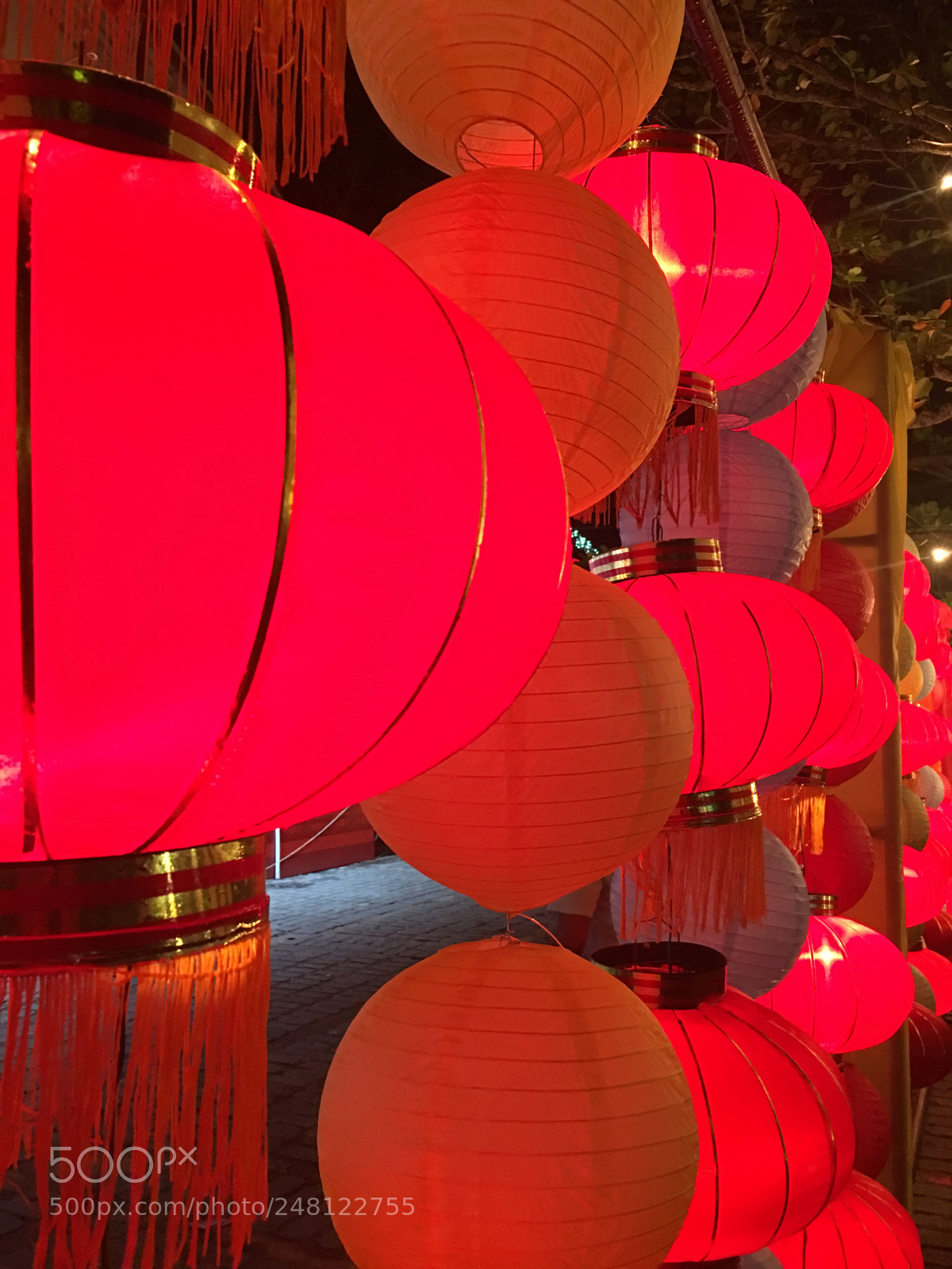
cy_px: 634
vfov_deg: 61.7
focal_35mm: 29
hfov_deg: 48.2
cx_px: 476
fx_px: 1063
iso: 160
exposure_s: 1/8
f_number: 2.2
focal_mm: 4.15
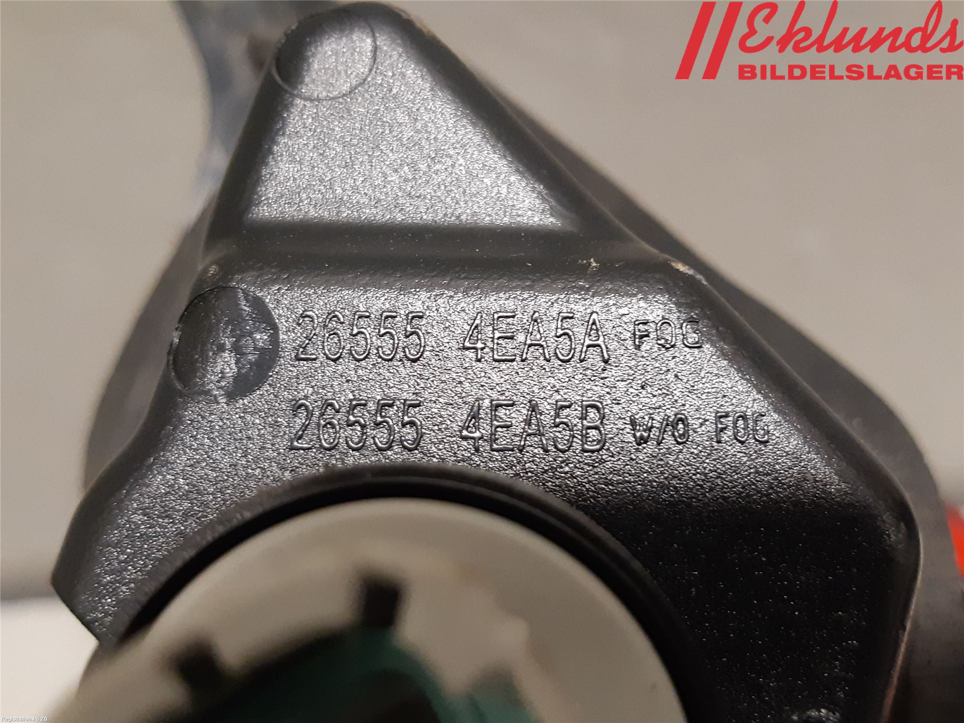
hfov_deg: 67.3
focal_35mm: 26
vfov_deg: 53.1
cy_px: 362
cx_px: 482
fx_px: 724
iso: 320
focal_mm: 3.93
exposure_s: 1/50
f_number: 1.7
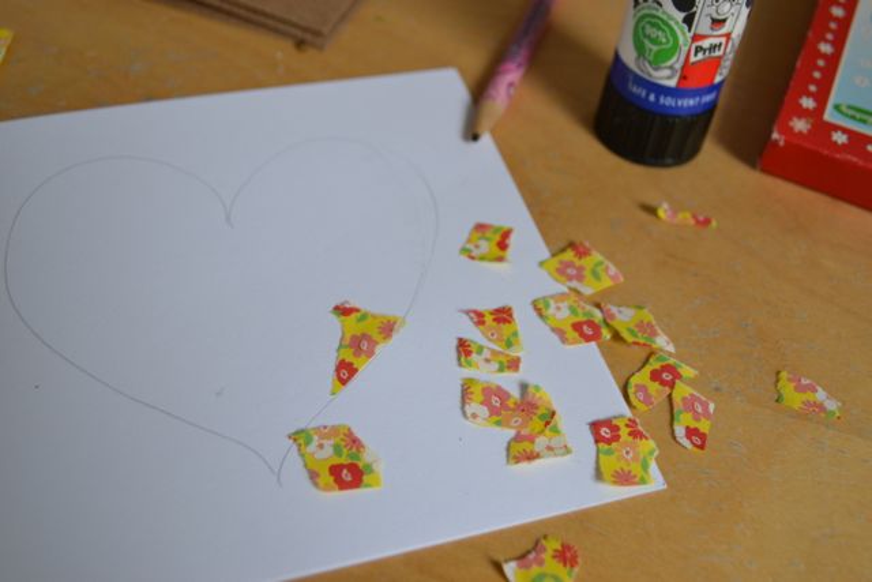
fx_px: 945
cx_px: 436
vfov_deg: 34.2
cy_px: 291
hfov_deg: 49.5
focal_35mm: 39
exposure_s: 1/30
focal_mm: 26
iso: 560
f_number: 4.2
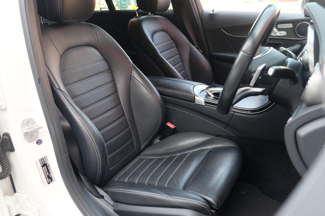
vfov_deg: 42.3
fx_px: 280
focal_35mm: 31
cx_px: 162
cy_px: 108
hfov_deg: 60.3
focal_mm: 20.5
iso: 400
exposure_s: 1/70
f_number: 3.2
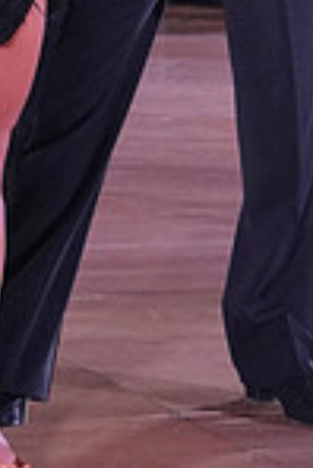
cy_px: -168
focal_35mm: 204
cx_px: 71
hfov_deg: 6.7
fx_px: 2654
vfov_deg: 9.9
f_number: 4
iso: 1600
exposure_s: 1/400
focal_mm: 35
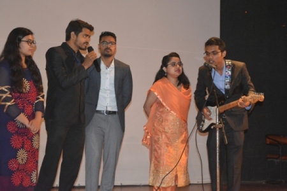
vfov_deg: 18.9
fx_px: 574
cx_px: 144
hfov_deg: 28.1
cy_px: 96
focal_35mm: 72
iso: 3200
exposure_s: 1/60
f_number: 5.3
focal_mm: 48
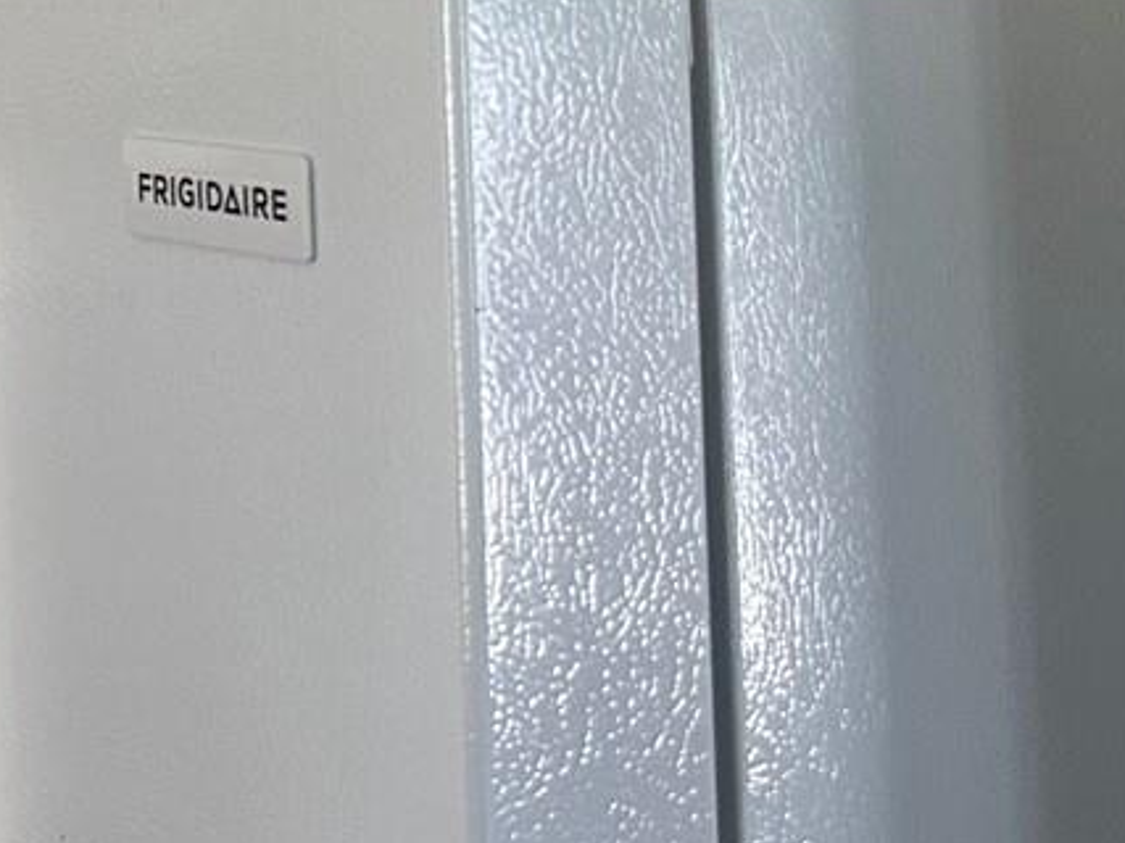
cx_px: -480
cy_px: -387
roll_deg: -0.4
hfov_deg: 19.4
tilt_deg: +6.0
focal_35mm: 90
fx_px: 2924
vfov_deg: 15.3
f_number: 1.78
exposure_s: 1/77
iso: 250
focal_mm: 6.86
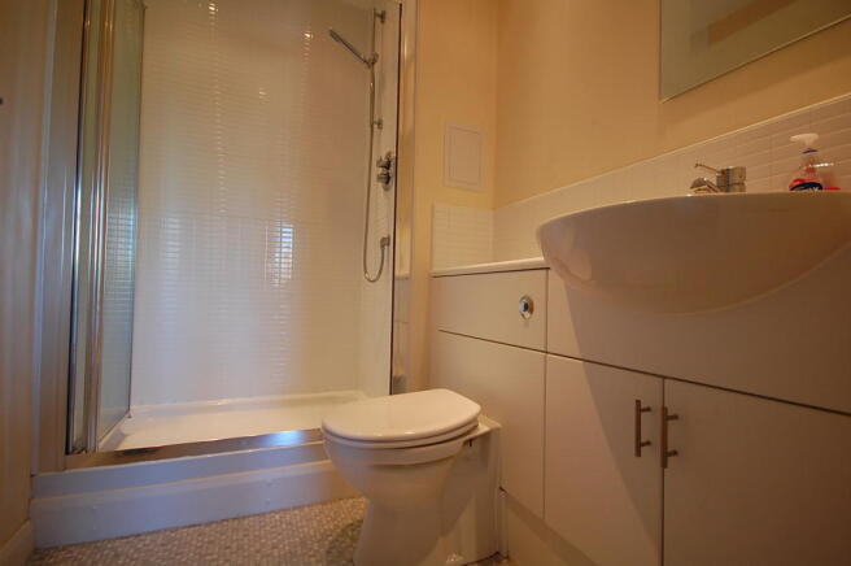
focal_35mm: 16
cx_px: 426
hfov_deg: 95.0
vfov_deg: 71.9
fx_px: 390
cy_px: 283
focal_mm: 11
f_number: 4.2
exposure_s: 1/30
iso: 560
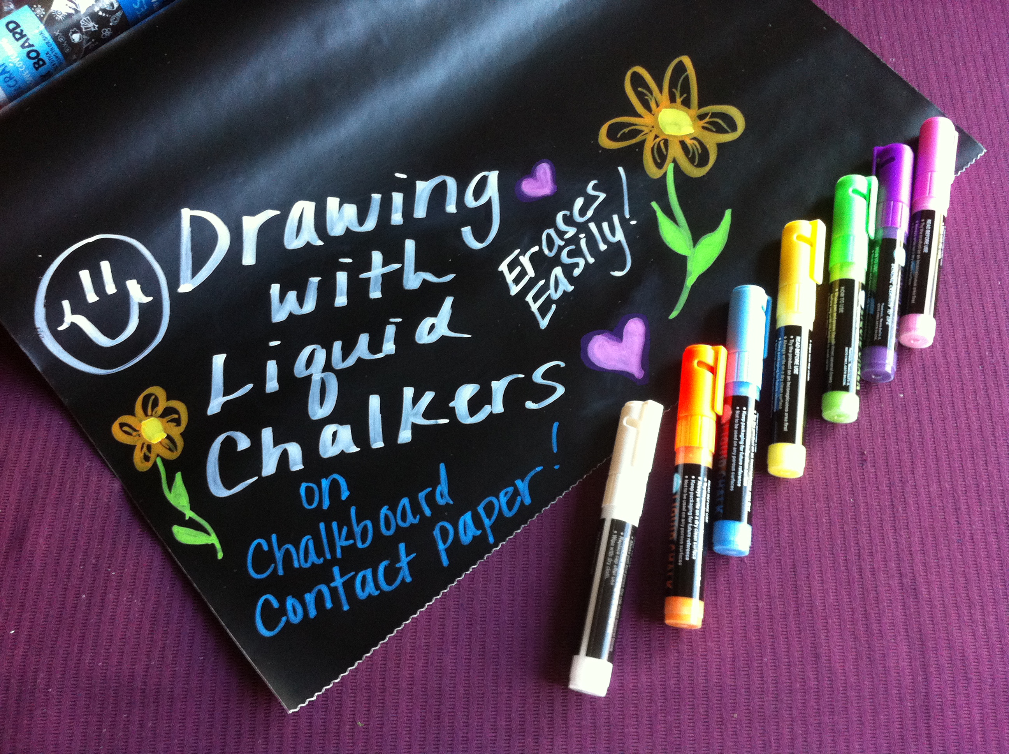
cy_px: 377
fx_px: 1019
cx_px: 504
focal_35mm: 35
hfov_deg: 52.7
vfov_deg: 40.6
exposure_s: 1/15
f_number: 2.8
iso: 250
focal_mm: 3.85
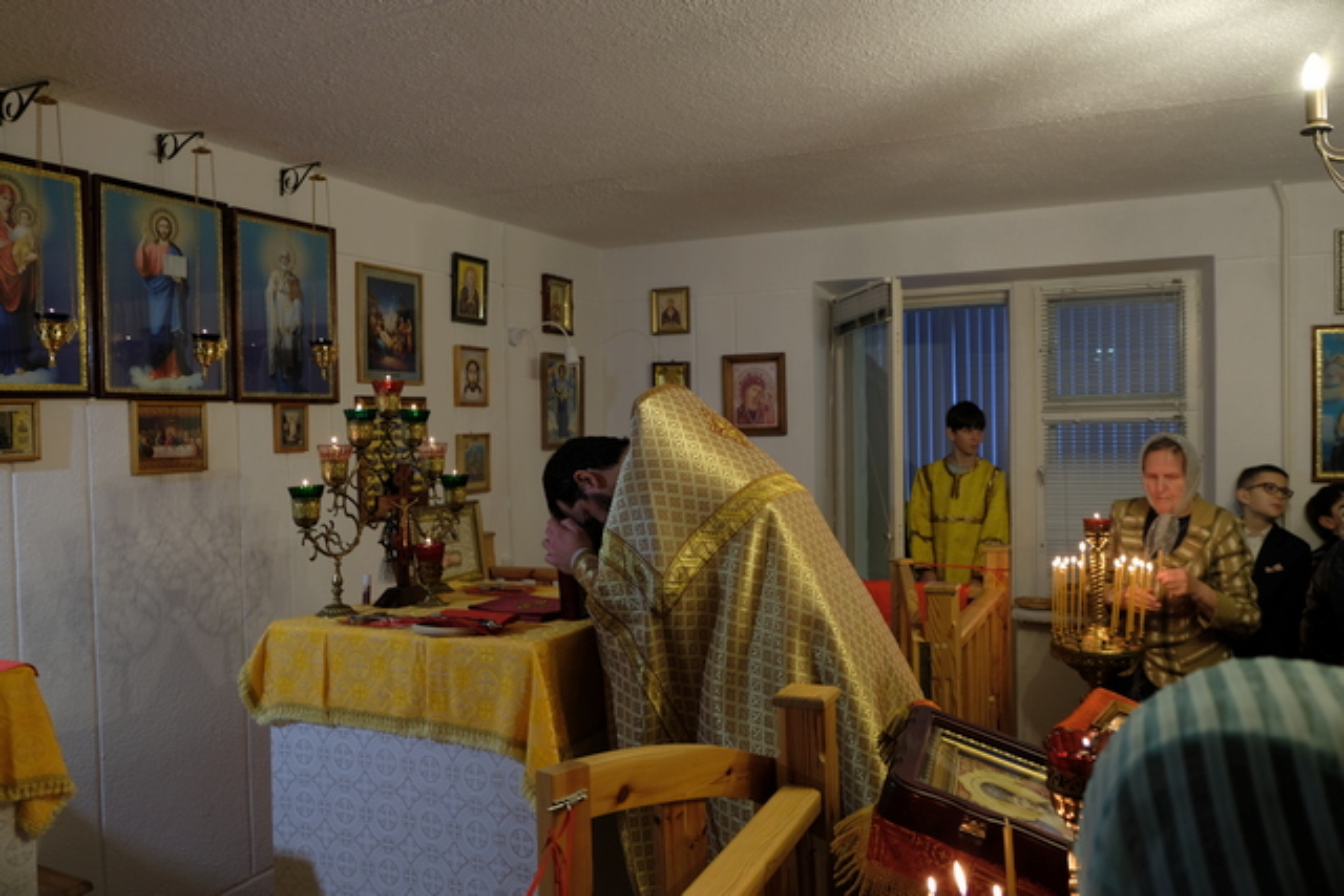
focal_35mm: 28
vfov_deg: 46.4
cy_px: 448
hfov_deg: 65.5
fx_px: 1046
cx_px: 672
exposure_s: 1/18
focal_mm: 18.8
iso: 400
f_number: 4
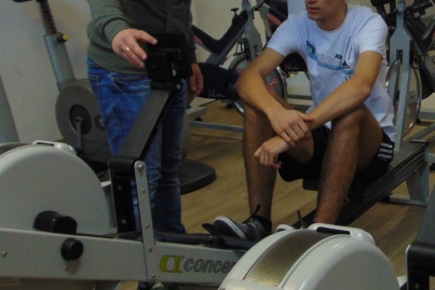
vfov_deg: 20.6
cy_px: 133
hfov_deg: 29.7
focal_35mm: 66
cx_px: 356
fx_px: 798
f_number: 3
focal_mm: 4.5
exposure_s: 1/30
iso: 160
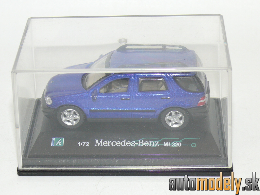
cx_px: 130
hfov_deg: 17.6
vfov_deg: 13.2
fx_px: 841
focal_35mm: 112
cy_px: 98
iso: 100
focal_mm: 14.1
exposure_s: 1/30
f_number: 4
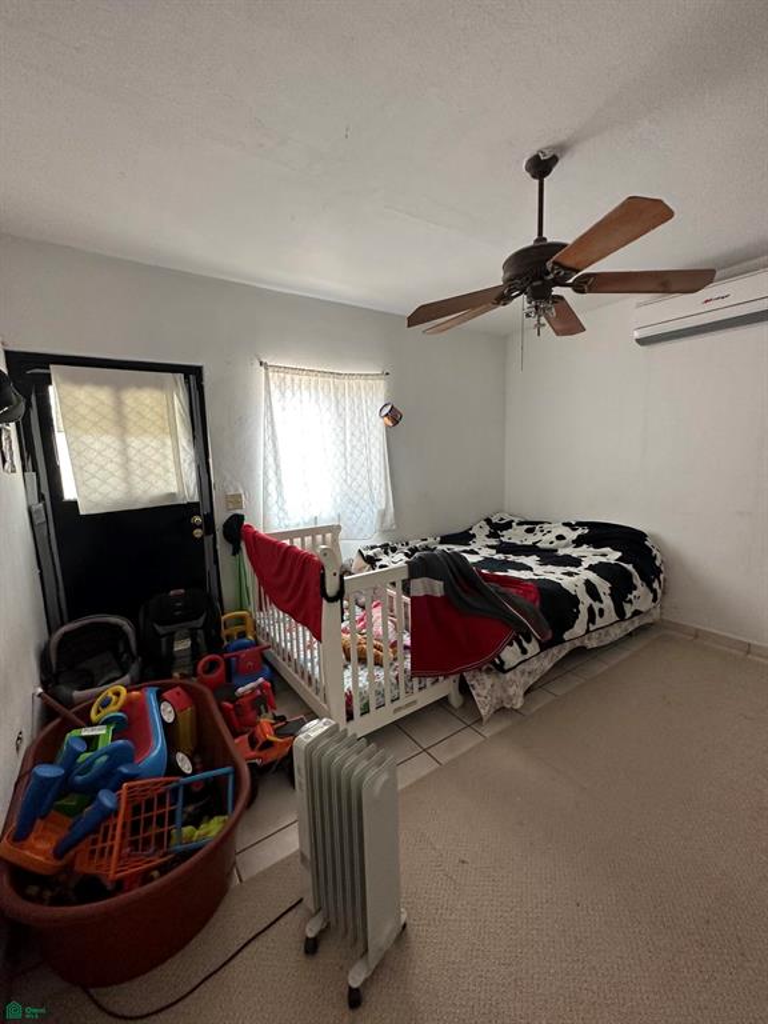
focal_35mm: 14
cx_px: 384
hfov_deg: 85.7
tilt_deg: -7.7
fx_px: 414
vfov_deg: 102.1
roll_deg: +2.0
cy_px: 512
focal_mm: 2.22
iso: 200
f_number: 2.2
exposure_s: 1/99
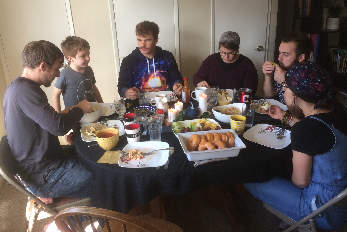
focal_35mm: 31
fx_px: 299
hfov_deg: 60.3
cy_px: 98
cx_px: 177
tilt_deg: -23.0
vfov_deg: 42.2
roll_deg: +4.2
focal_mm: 4.15
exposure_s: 1/120
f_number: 2.2
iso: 64
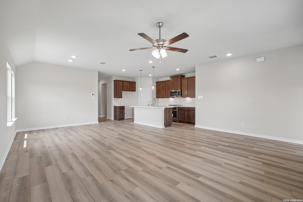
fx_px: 135
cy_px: 101
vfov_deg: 73.7
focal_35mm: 16
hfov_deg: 96.7
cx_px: 152
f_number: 8
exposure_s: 1/30
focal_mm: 16
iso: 160
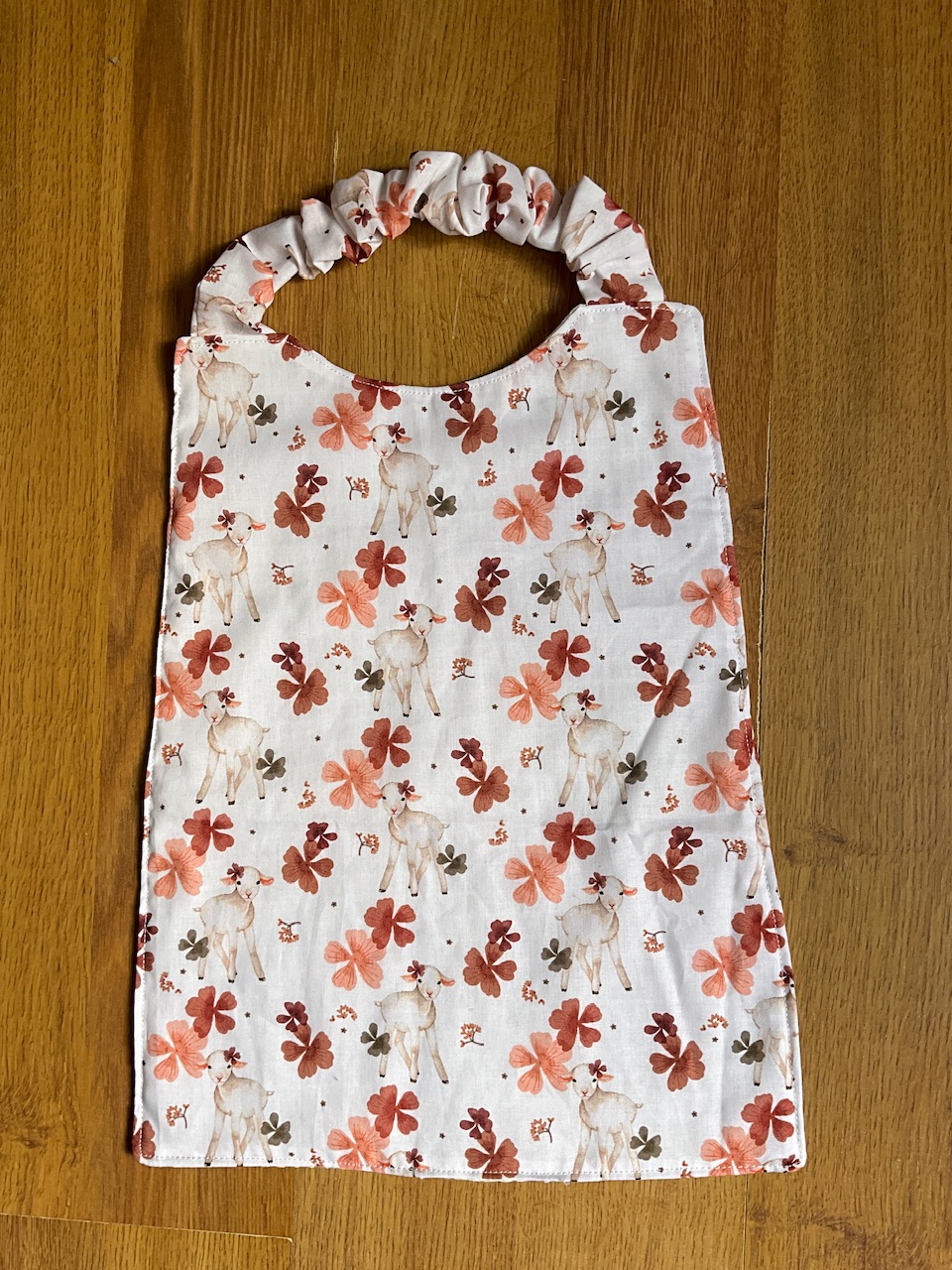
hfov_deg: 48.2
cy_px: 635
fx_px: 1063
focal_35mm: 29
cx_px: 476
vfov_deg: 61.7
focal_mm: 3
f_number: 1.8
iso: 40
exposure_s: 1/122
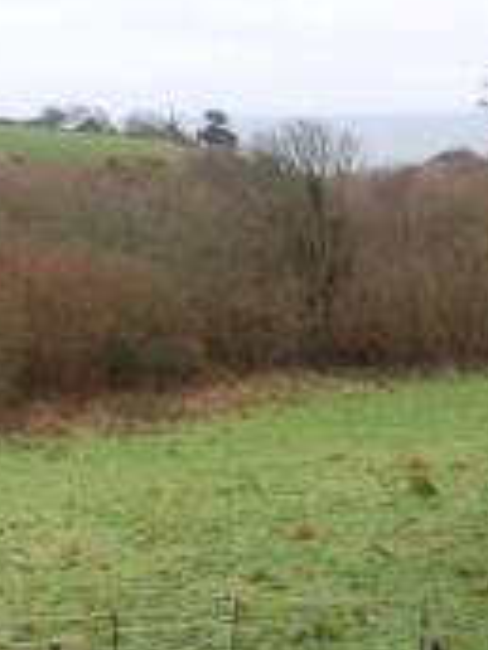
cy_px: 189
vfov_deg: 14.9
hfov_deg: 10.5
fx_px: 2481
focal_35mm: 132
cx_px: -424
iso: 400
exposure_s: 1/100
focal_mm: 24
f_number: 5
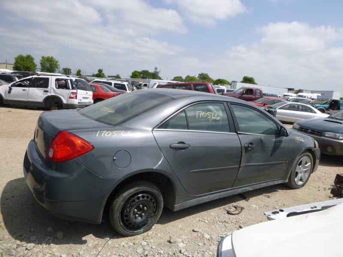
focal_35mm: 25
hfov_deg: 69.4
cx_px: 172
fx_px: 248
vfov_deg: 54.9
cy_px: 128
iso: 100
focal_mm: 4.5
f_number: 3.9
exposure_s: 1/800
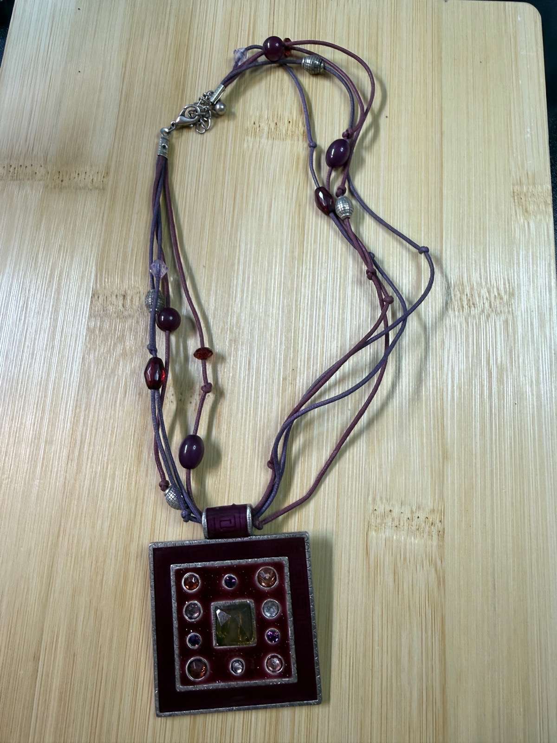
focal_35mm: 24
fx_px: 515
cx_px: 278
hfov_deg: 56.8
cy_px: 372
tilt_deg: -75.7
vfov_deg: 71.6
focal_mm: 2.22
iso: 125
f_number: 2.2
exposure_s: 1/100
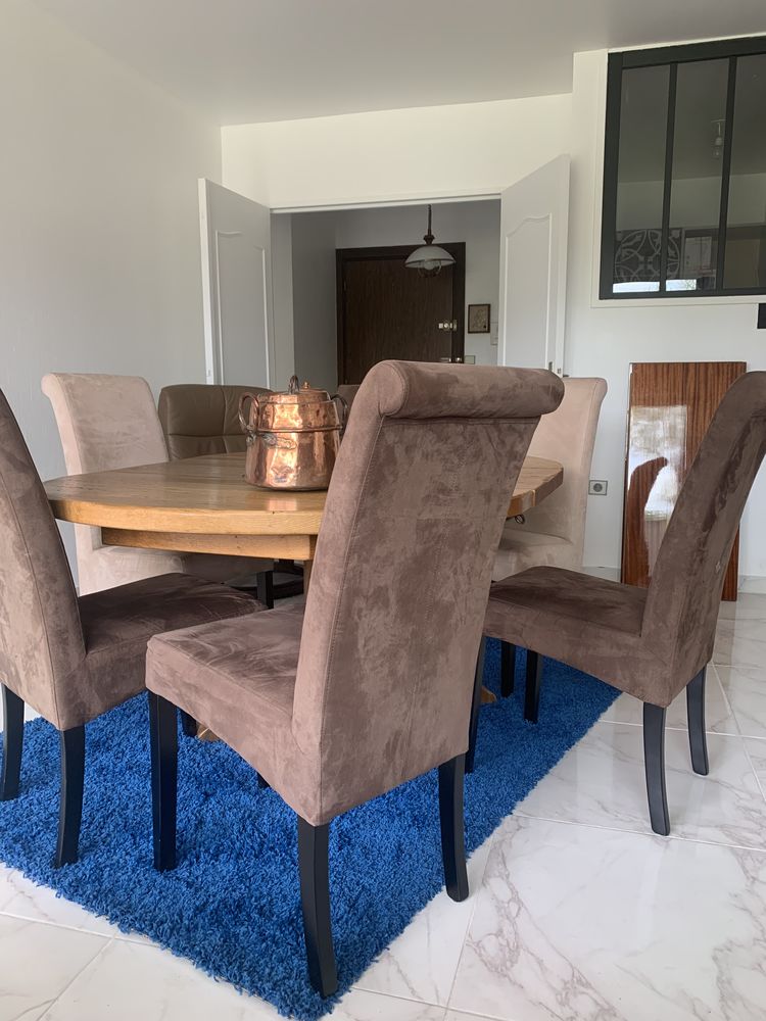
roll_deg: -0.2
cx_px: 383
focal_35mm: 26
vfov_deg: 67.3
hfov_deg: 53.1
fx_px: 767
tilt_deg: -10.3
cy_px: 510
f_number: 1.8
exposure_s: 1/71
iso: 100
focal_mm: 4.25
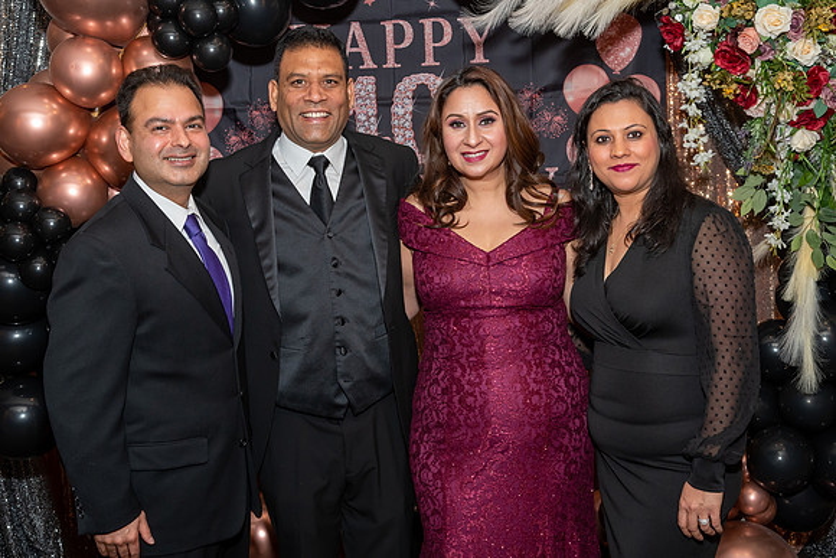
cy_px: 273
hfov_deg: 40.3
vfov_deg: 27.5
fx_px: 1140
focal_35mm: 49
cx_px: 414
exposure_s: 1/250
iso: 640
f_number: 7.1
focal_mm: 32
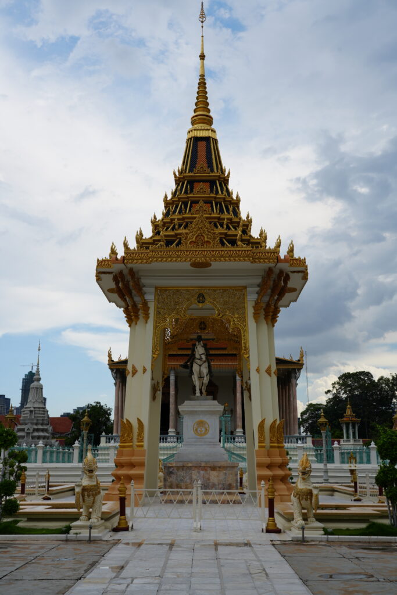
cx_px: 198
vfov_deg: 53.1
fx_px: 595
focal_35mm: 36
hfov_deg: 36.9
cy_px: 298
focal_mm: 36
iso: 100
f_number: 10
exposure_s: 1/160
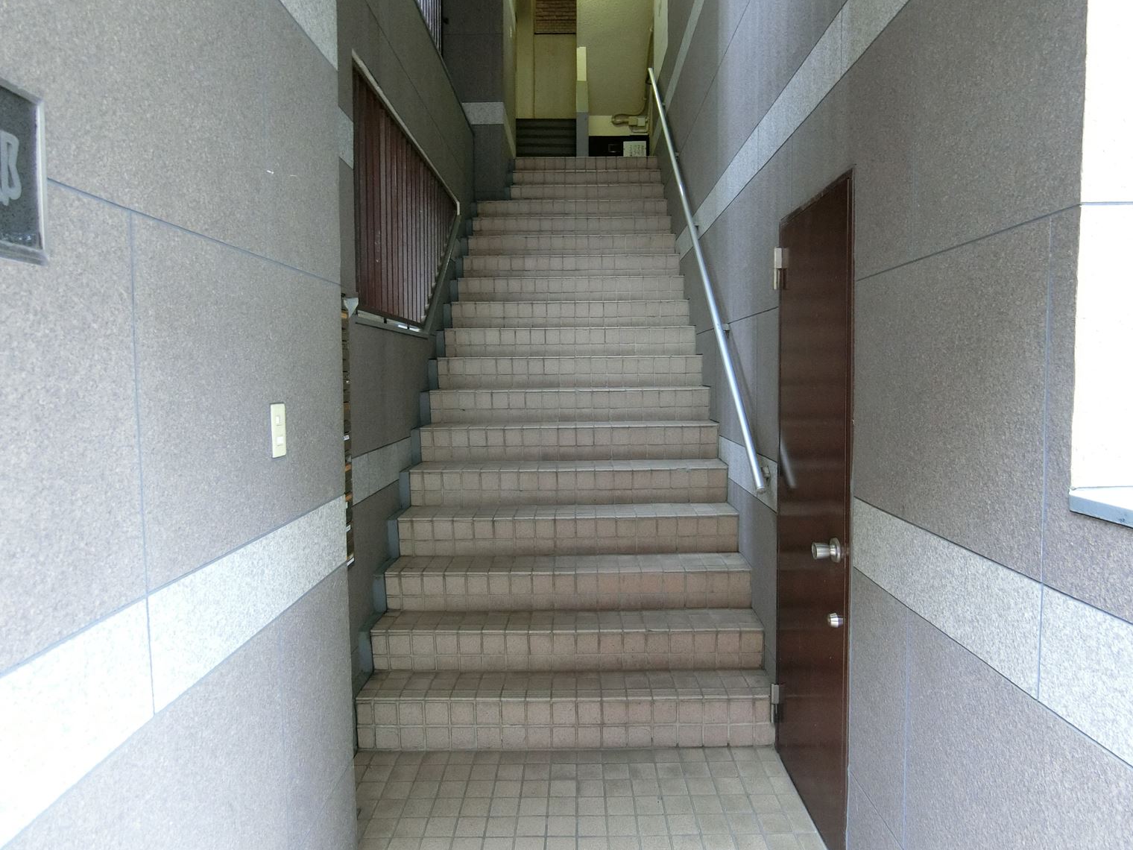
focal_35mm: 20
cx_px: 572
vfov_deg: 66.0
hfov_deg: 81.7
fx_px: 655
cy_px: 419
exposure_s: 1/80
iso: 400
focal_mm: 4.06
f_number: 2.7
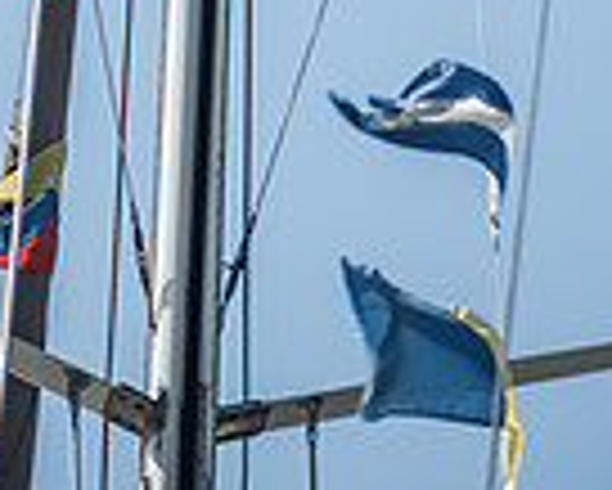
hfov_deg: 3.6
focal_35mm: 539
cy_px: -405
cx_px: 176
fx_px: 9770
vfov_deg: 2.9
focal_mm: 116
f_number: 5.6
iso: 100
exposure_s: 1/320
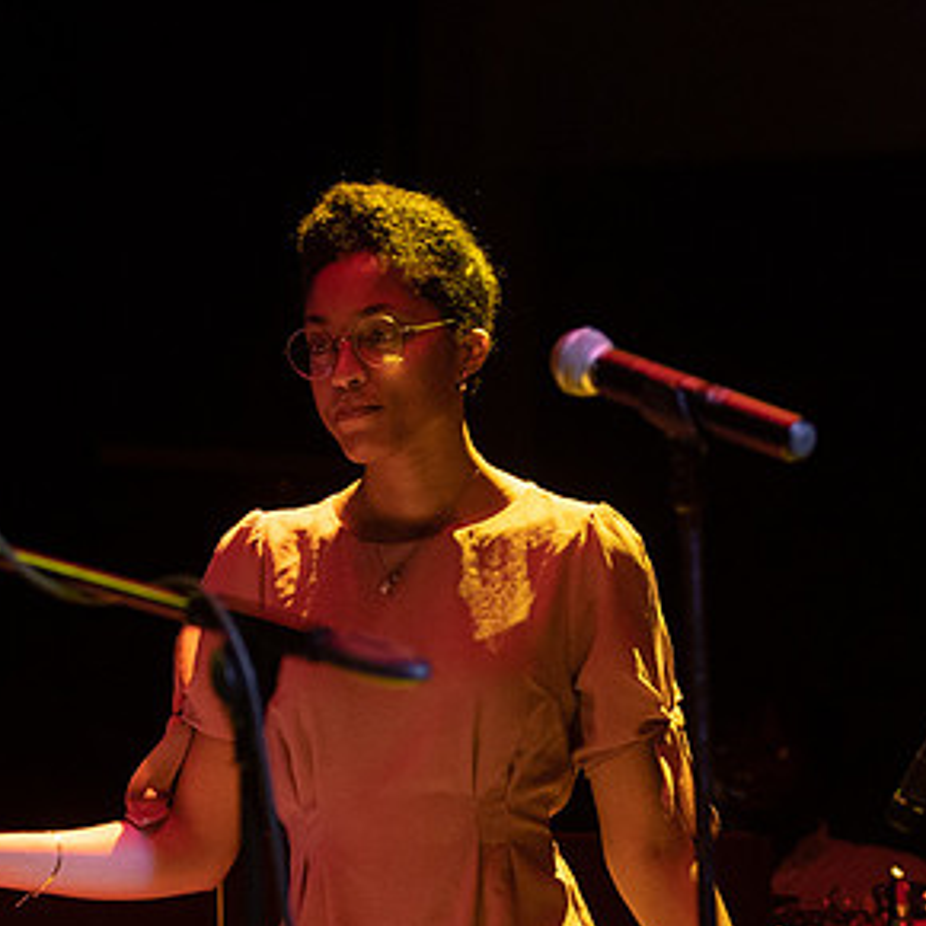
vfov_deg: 8.4
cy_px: 683
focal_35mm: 207
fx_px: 6265
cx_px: 529
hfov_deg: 8.5
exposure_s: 1/200
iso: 1600
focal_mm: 70
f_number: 2.8
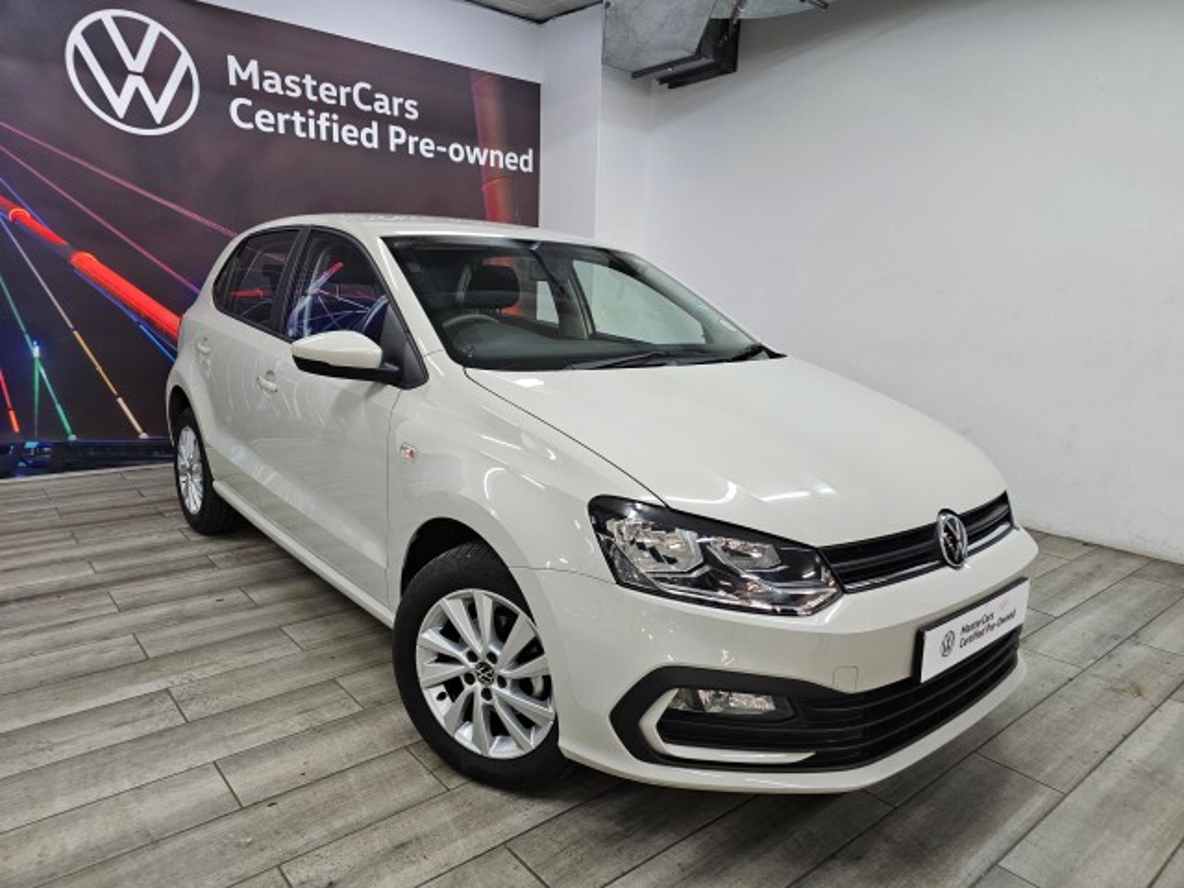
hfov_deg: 73.9
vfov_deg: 58.9
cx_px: 592
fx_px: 787
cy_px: 444
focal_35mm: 23
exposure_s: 1/100
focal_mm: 6.3
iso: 320
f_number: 1.7
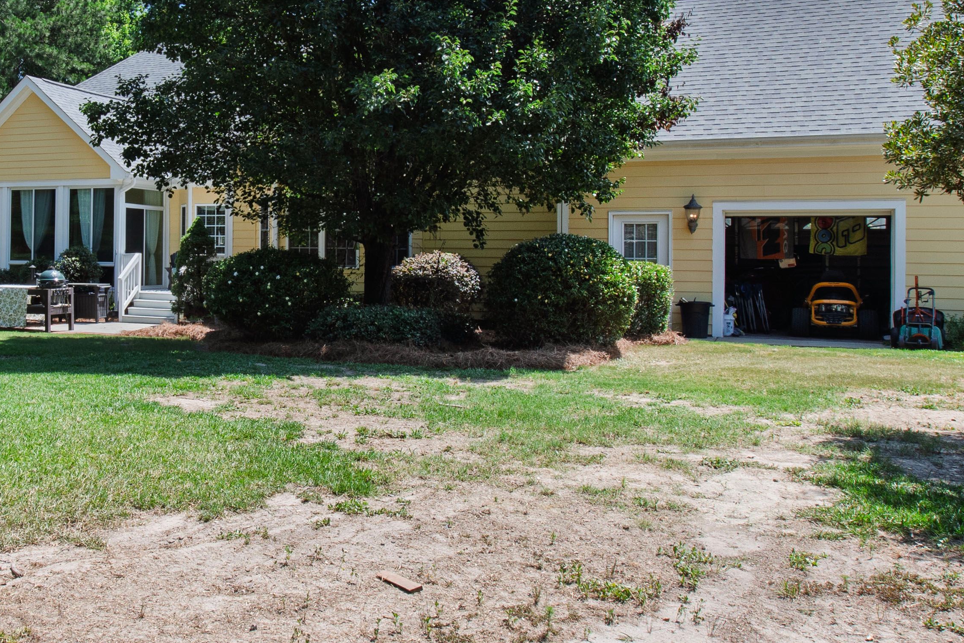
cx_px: 208
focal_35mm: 37
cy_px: 216
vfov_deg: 35.6
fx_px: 991
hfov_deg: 49.2
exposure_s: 1/160
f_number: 8
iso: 100
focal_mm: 10
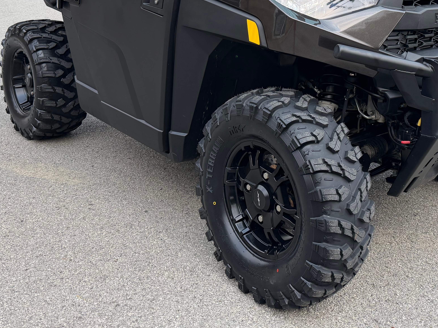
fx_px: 557
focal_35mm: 44
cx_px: 268
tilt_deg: -10.3
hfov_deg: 42.7
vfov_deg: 31.3
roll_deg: +0.3
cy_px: 33
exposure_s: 1/1493
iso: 100
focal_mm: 6.76
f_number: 1.78
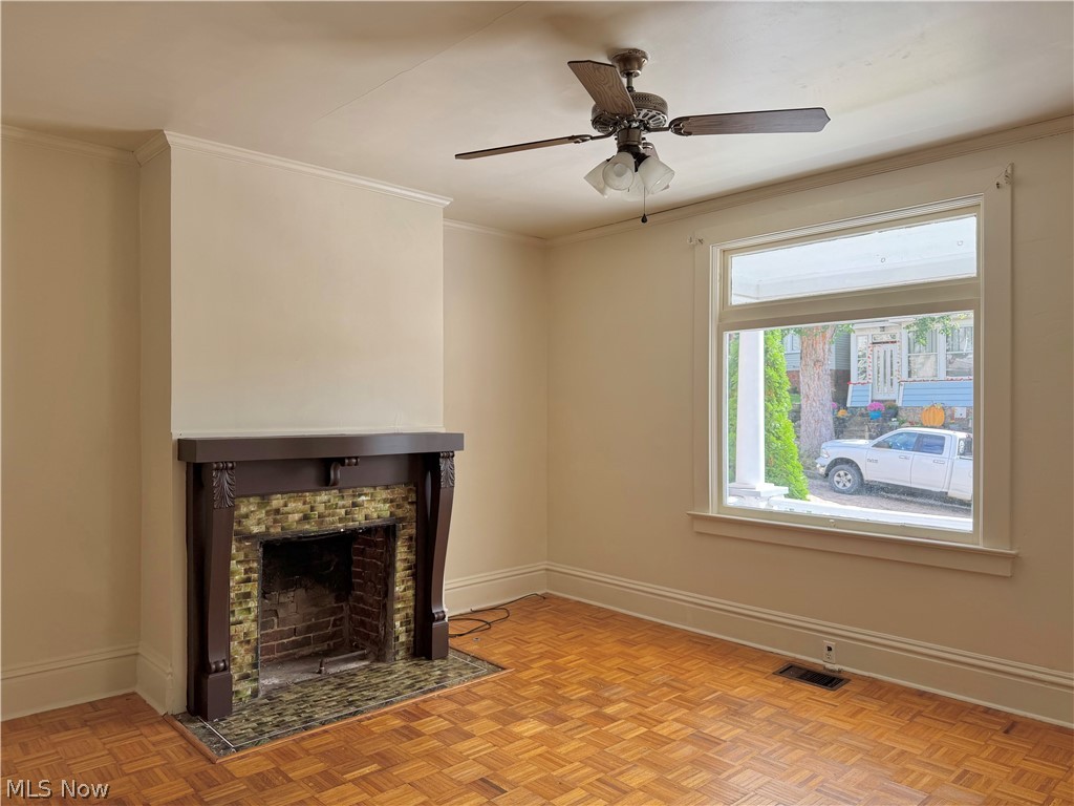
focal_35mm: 24
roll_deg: +0.6
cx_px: 537
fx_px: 745
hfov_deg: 71.6
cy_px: 403
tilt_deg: +0.1
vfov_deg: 56.8
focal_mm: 6.76
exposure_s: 1/172
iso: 80
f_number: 1.78
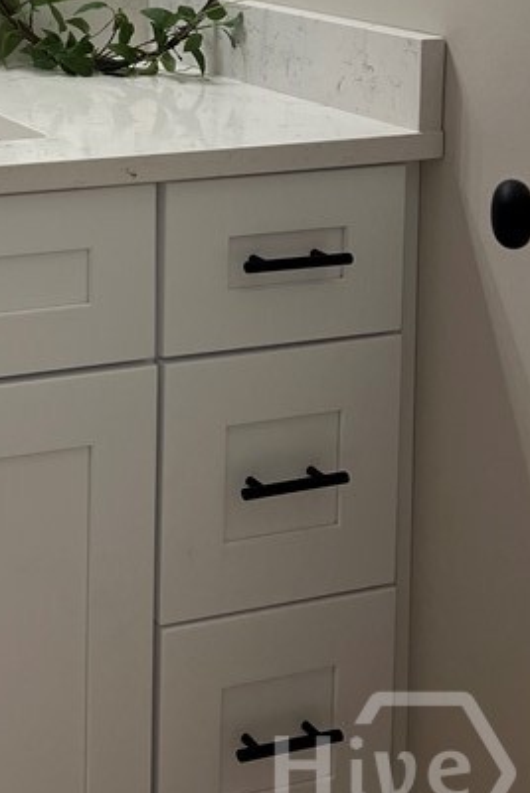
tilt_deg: -5.3
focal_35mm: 69
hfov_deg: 18.1
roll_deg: -0.7
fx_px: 1521
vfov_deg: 26.8
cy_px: -87
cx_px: -214
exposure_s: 1/139
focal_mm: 5.7
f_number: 1.5
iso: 64
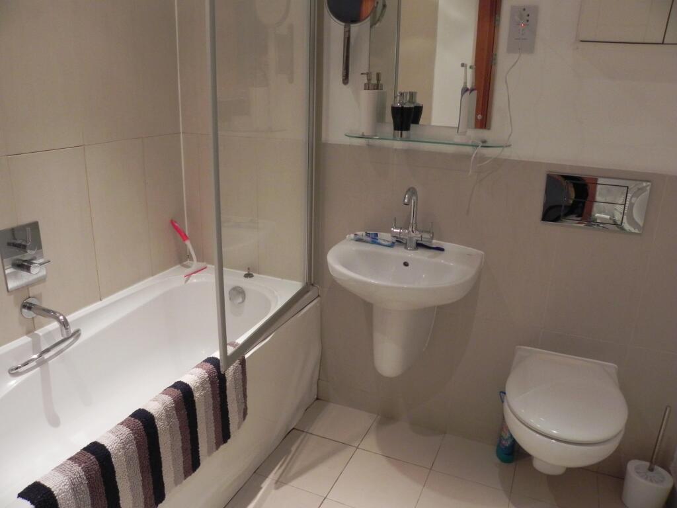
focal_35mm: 26
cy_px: 254
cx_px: 338
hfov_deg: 67.3
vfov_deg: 53.1
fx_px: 508
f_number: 4.5
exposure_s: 1/29
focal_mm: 4.6
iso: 362
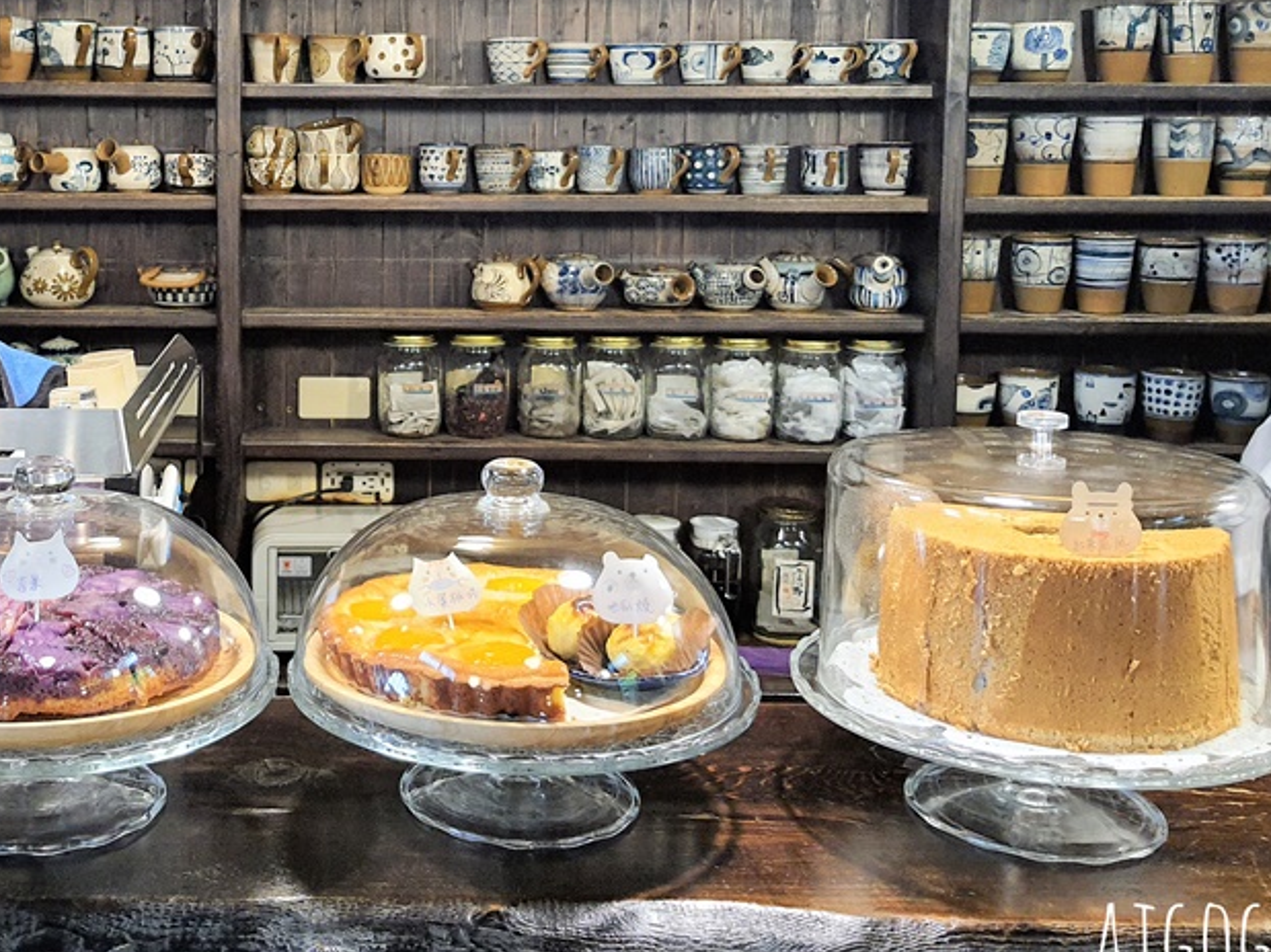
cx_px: 302
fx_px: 1542
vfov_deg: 33.7
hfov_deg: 43.2
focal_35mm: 42
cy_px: 244
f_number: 1.7
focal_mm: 4.32
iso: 250
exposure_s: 1/40
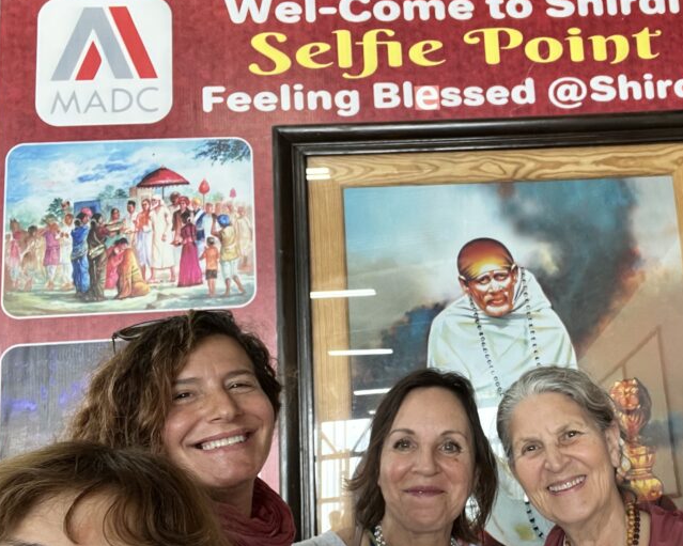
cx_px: 502
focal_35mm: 36
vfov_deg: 40.8
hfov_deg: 48.6
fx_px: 728
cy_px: 343
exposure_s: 1/50
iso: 160
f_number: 2.2
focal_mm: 2.71
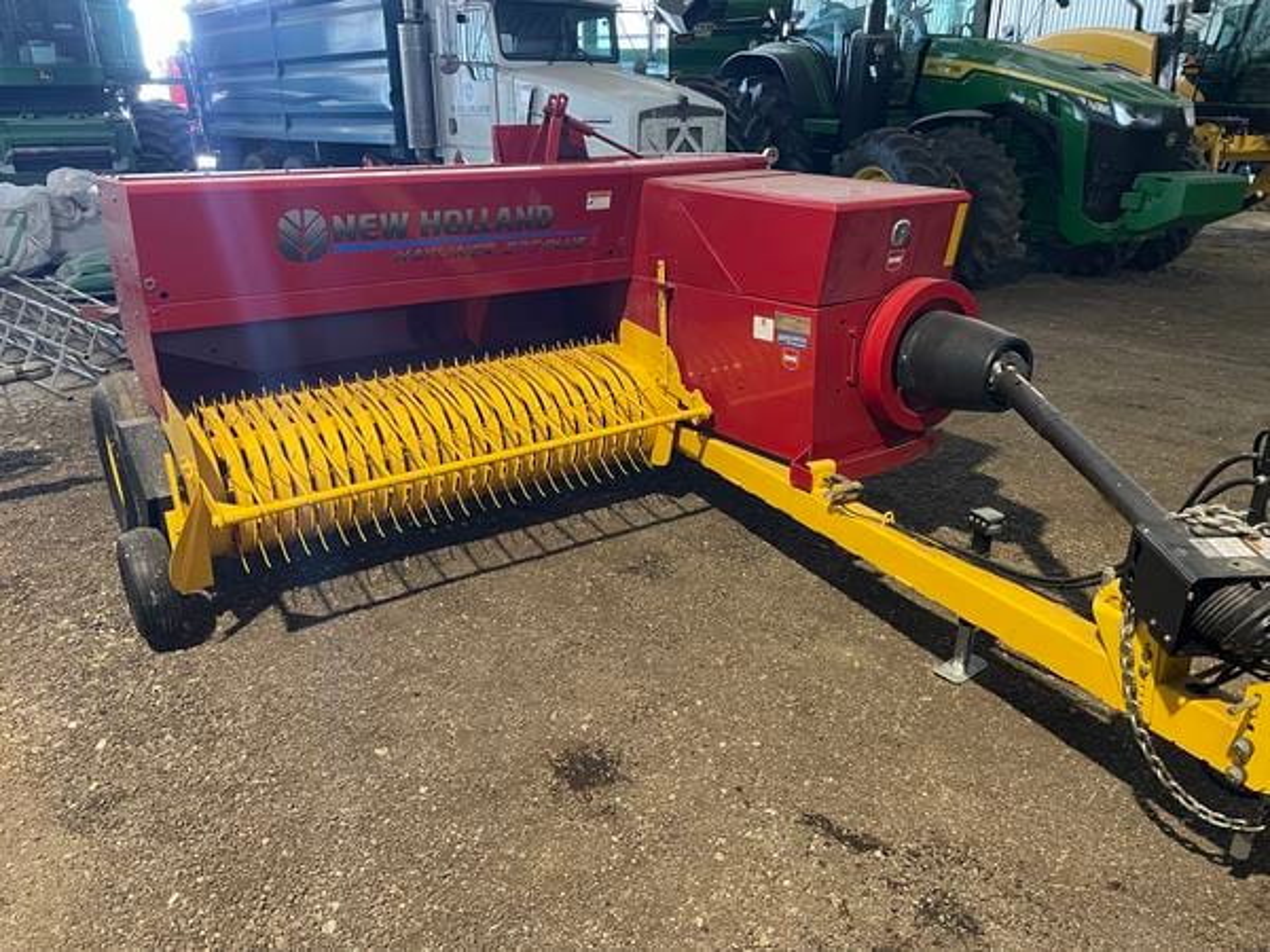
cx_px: 635
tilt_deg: -21.4
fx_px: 954
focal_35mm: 26
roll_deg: -0.2
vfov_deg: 53.1
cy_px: 476
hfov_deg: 67.3
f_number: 1.6
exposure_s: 1/60
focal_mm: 4.2
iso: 400
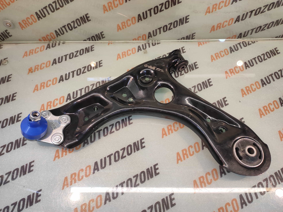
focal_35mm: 17
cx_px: 142
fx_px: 139
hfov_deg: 91.1
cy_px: 106
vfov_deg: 74.7
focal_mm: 4.74
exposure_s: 1/33
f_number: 1.79
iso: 136
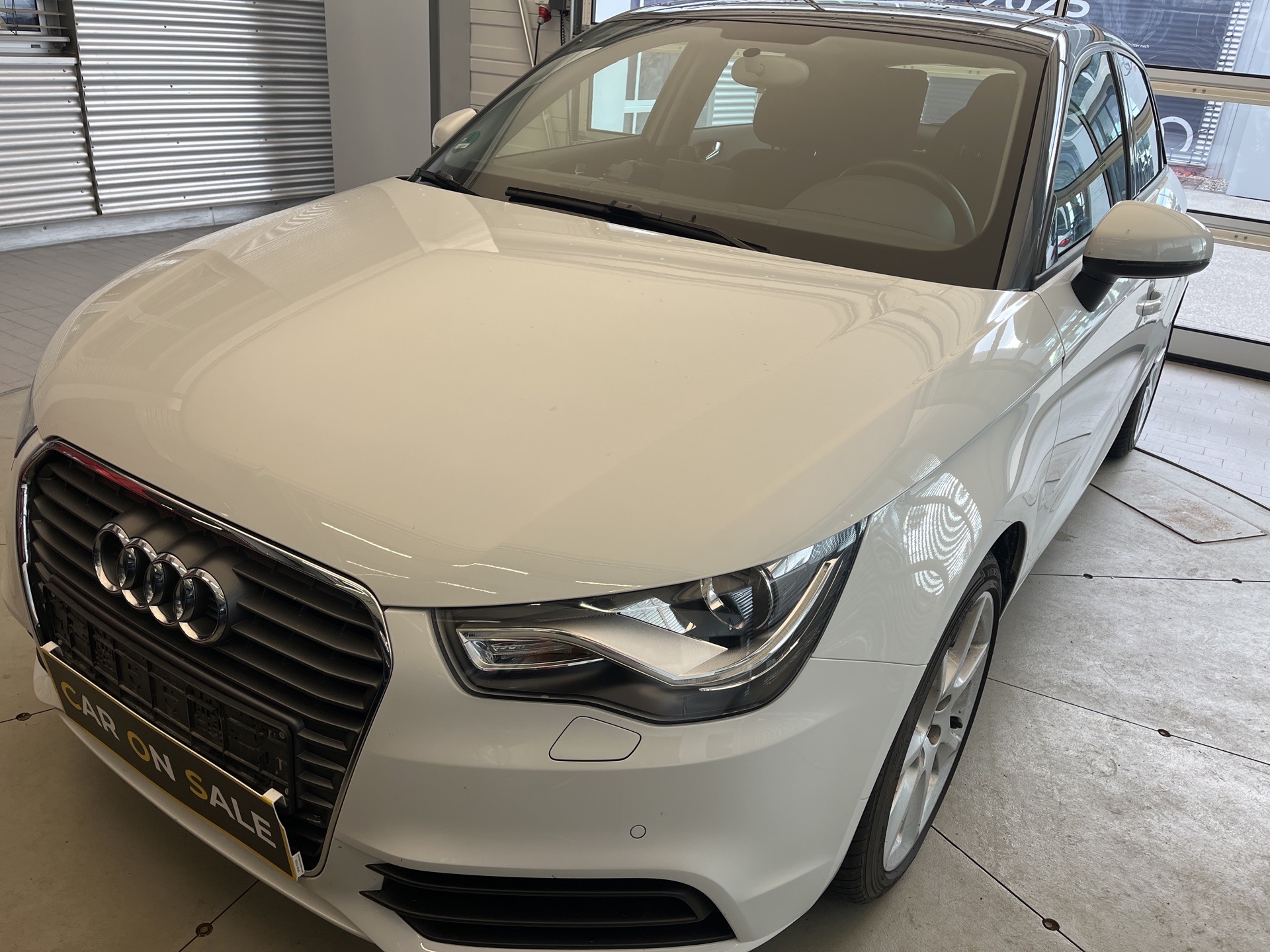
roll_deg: -4.6
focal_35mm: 26
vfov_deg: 53.1
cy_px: 476
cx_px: 635
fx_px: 954
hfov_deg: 67.3
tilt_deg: -24.5
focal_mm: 5.1
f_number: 1.6
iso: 40
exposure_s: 1/100
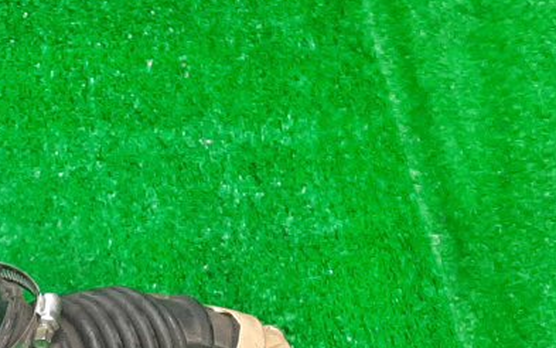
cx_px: -436
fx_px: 1531
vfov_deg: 11.9
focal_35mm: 101
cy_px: 641
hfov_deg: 17.0
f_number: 1.7
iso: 198
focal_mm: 3.93
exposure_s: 1/50
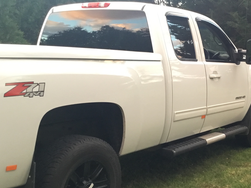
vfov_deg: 25.6
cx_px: 187
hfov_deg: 33.1
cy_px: 112
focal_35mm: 57
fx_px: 413
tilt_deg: -6.0
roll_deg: +0.4
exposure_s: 1/33
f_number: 2.4
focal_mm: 3.3
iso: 160
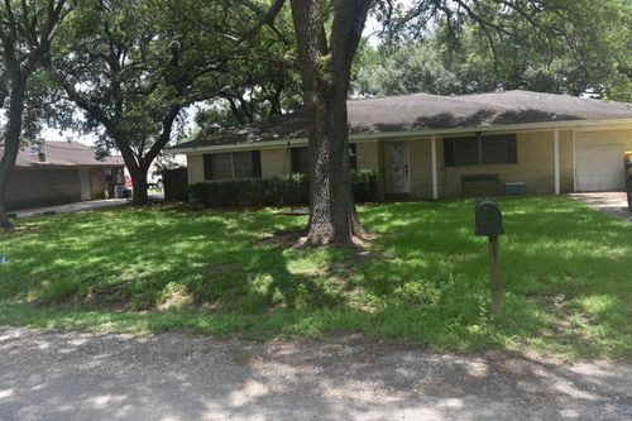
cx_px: 316
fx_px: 474
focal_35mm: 27
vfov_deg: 47.9
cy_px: 210
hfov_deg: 67.4
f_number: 8
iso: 320
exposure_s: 1/250
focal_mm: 18
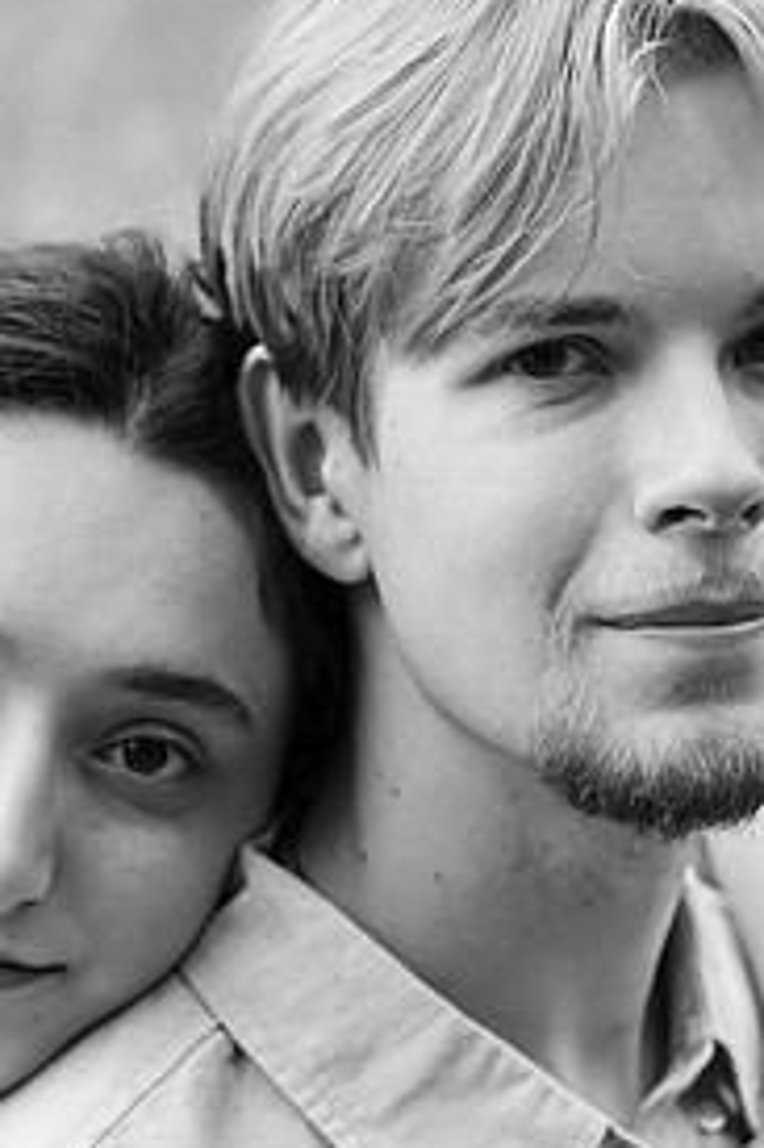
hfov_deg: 9.8
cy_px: 877
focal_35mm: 139
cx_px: 259
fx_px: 4430
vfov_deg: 14.7
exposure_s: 1/250
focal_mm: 85
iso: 800
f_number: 4.5
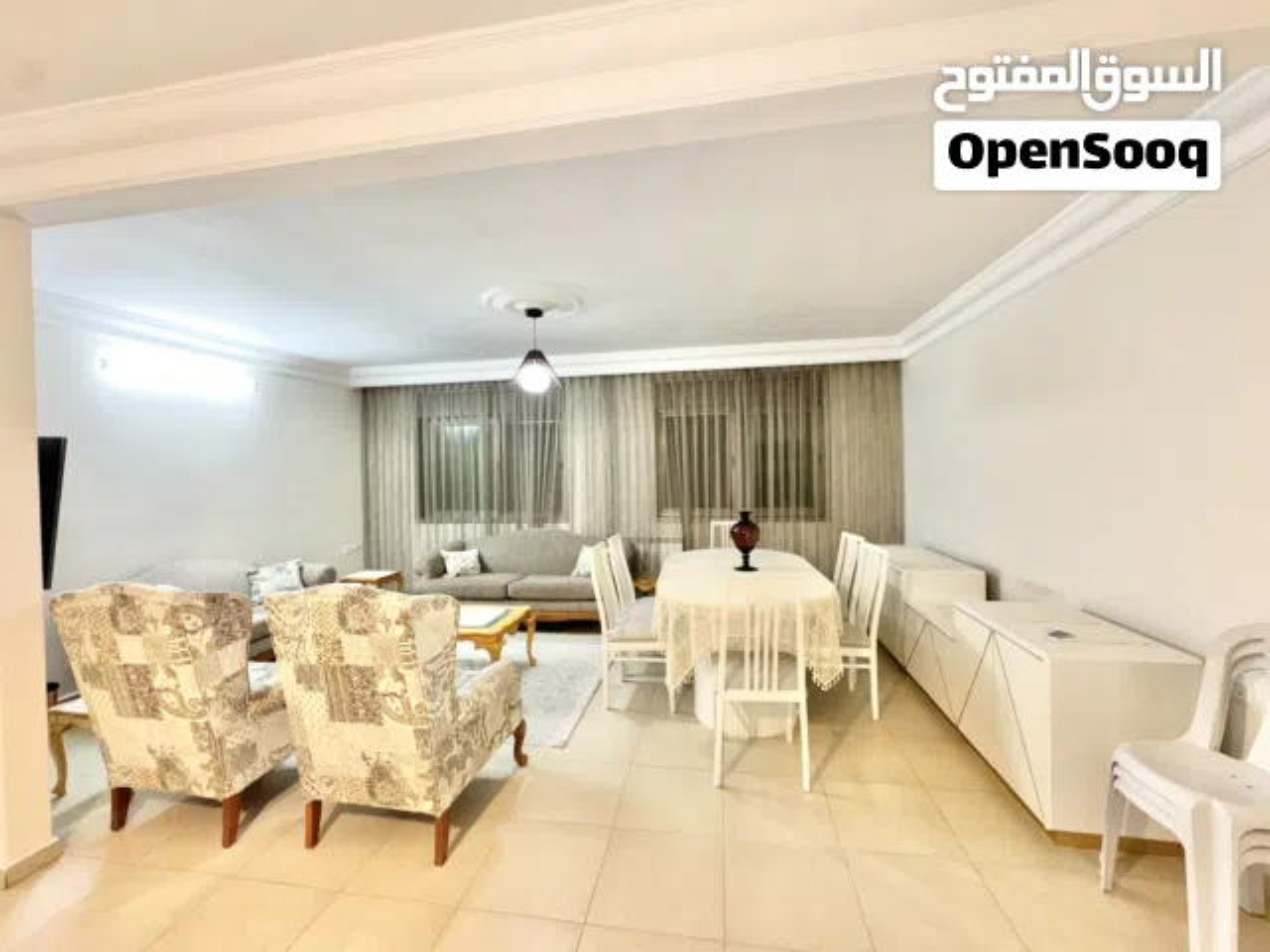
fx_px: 514
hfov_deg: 102.1
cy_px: 476
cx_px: 635
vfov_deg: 85.7
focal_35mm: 14
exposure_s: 1/56
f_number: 2.2
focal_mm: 2.22
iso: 80
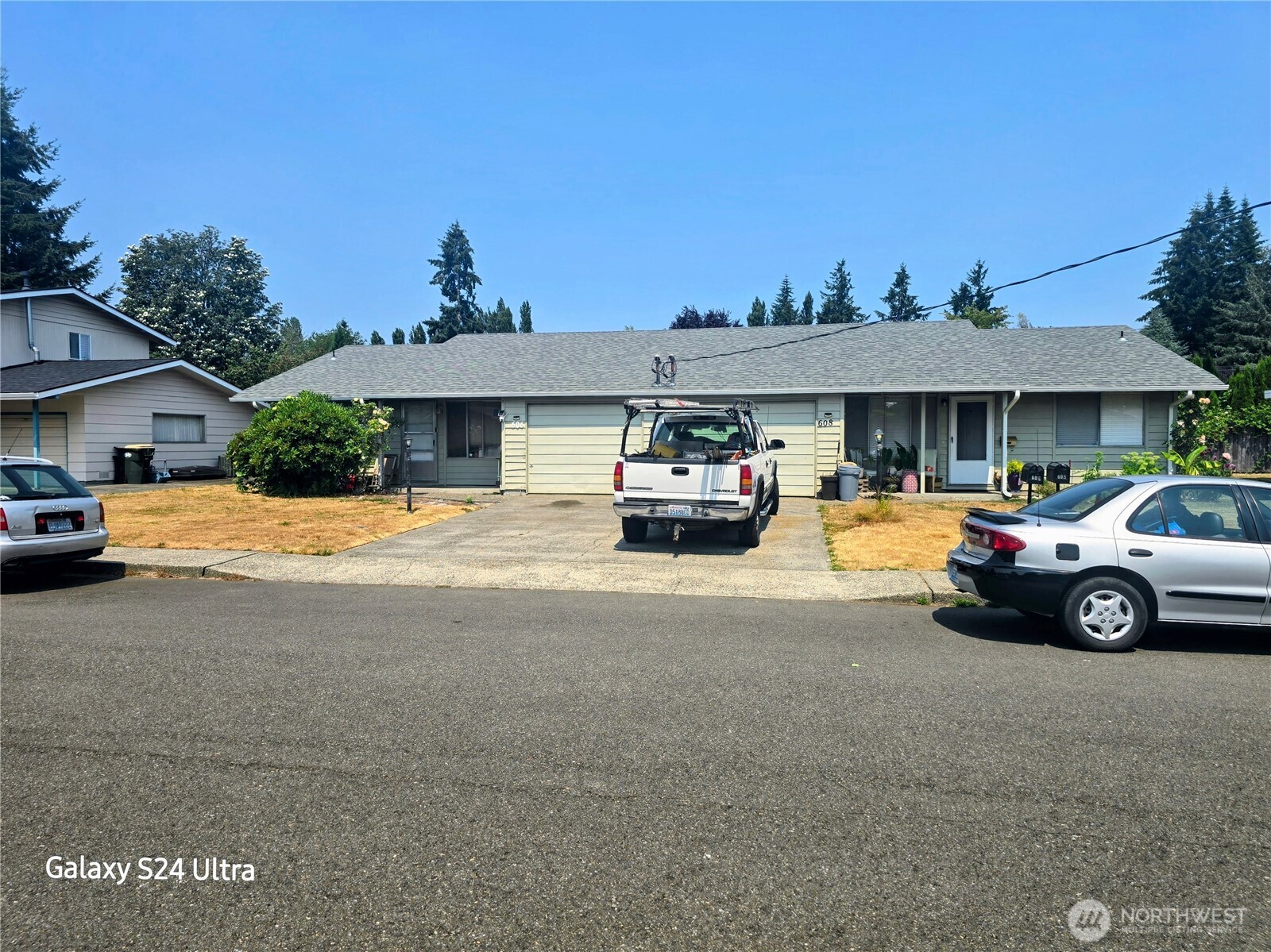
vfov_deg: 58.9
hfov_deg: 73.9
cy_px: 476
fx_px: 844
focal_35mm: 23
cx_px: 636
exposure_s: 1/829
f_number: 1.7
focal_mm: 6.3
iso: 12
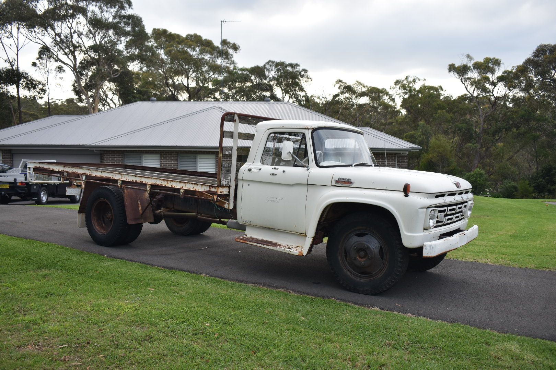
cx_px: 278
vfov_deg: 40.0
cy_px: 185
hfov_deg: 57.2
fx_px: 510
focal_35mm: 33
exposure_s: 1/250
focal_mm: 22
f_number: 5.6
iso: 200
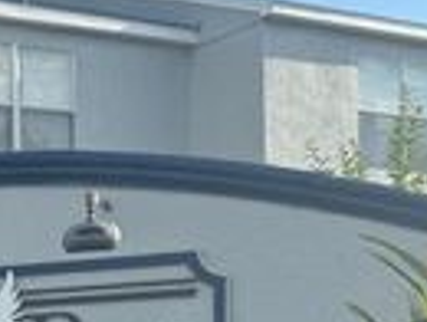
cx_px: -135
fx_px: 1137
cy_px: 475
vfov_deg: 15.0
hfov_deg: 19.5
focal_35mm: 92
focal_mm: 6.76
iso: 80
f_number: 1.78
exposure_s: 1/2710
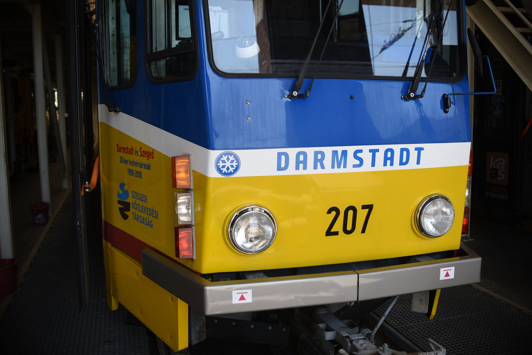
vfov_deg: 37.9
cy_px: 178
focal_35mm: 35
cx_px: 266
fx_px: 517
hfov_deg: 54.4
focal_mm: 35
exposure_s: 1/200
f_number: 3.5
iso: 100
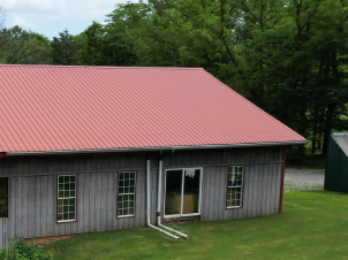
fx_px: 532
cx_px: 9
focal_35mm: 53
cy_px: 174
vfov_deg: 27.3
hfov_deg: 33.4
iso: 120
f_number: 1.7
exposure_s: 1/2500
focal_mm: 6.72
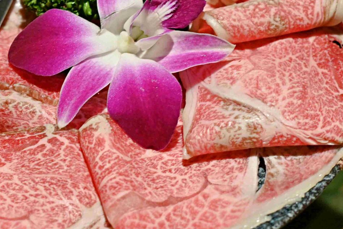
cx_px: -6
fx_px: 1934
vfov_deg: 6.8
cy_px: 78
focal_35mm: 203
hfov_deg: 10.0
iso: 360
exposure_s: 1/200
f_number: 3.2
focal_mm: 50
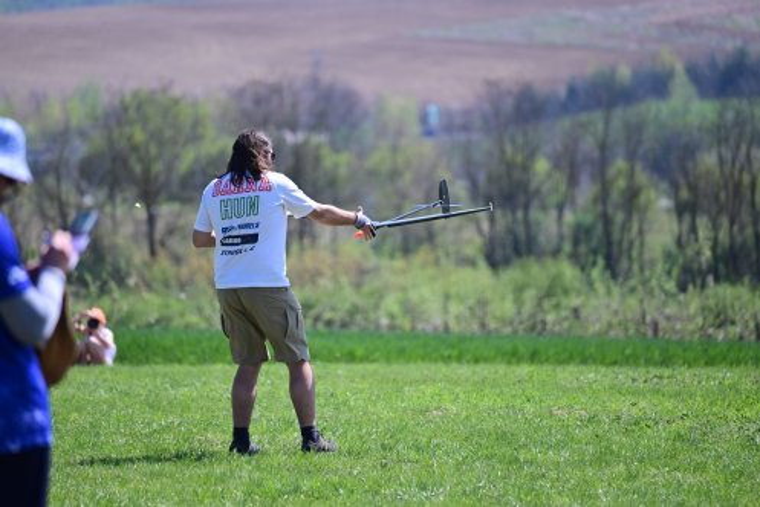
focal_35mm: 400
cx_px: 380
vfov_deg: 3.4
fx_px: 8449
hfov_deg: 5.2
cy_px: 254
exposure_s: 1/2000
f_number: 6.3
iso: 800
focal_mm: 400
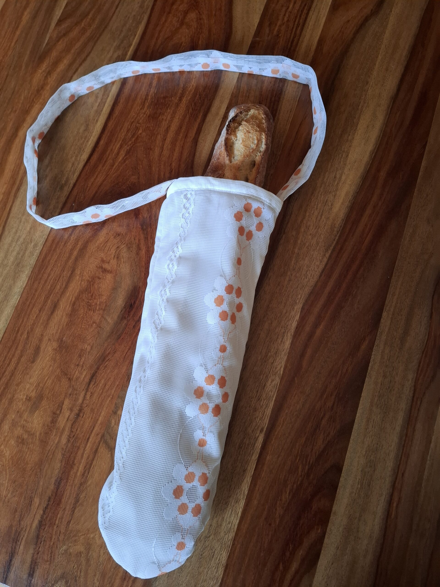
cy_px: 294
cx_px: 220
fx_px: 390
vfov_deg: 73.9
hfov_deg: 58.9
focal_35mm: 23
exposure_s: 1/100
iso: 160
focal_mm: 5.54
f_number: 1.8
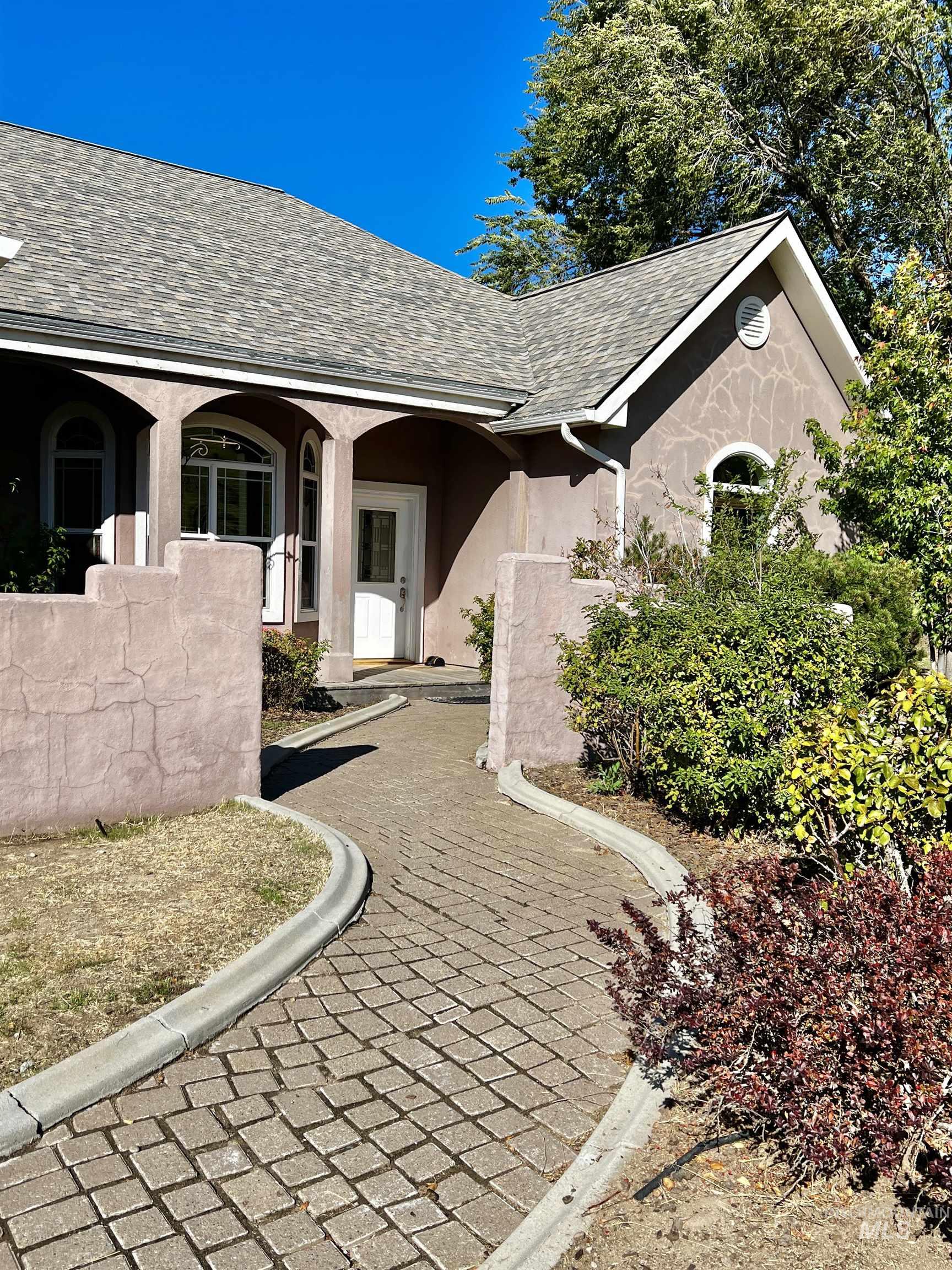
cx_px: 476
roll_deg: -1.4
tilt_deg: -3.1
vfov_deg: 67.3
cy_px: 635
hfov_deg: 53.1
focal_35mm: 26
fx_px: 953
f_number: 1.5
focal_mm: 5.7
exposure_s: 1/5587
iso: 50
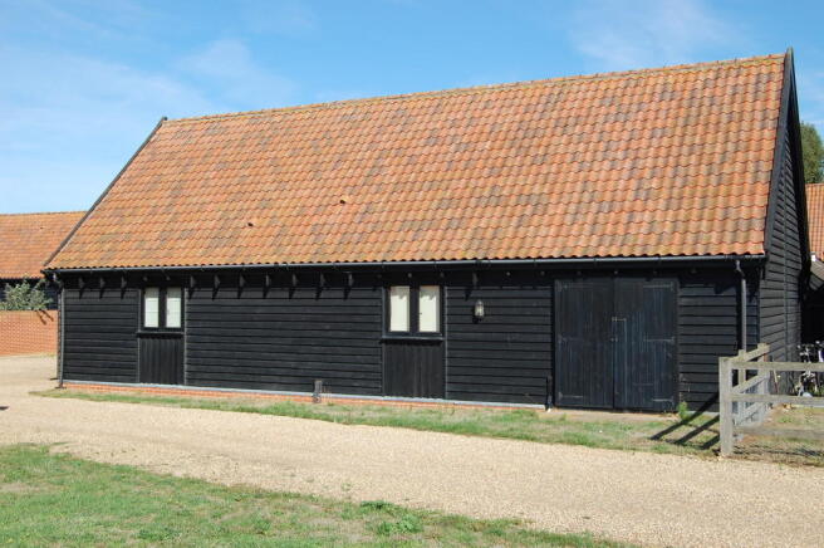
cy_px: 274
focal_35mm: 42
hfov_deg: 46.4
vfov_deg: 31.8
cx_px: 412
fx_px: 960
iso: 200
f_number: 9
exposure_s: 1/250
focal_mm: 28
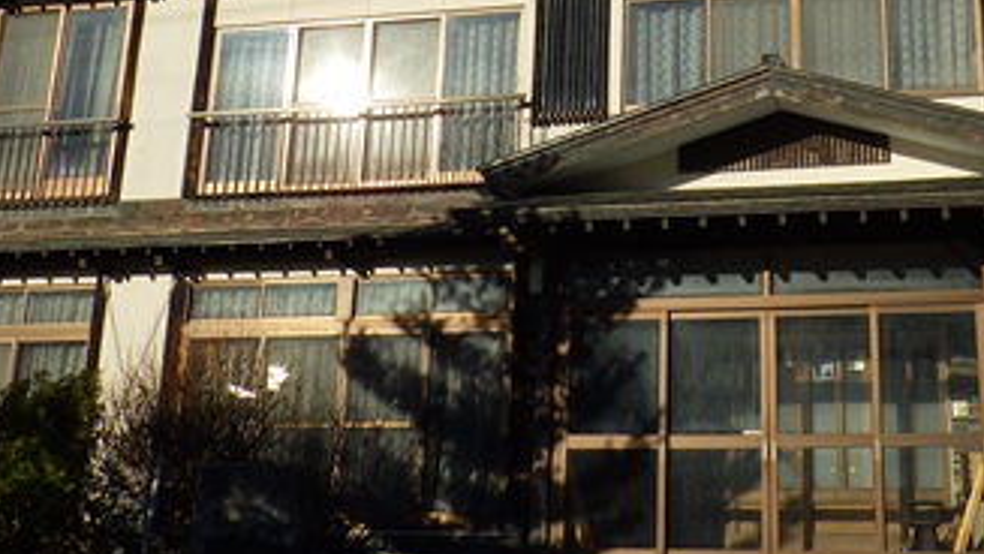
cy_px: -3
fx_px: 1461
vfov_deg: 20.7
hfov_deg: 36.6
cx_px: 698
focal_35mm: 56
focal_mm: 5
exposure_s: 1/1250
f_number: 4.2
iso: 125
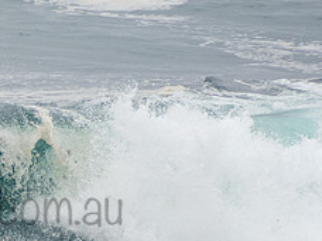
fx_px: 13665
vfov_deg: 1.0
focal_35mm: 1469
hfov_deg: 1.3
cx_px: -27
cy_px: 192
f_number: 5.6
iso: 360
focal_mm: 400
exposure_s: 1/1250
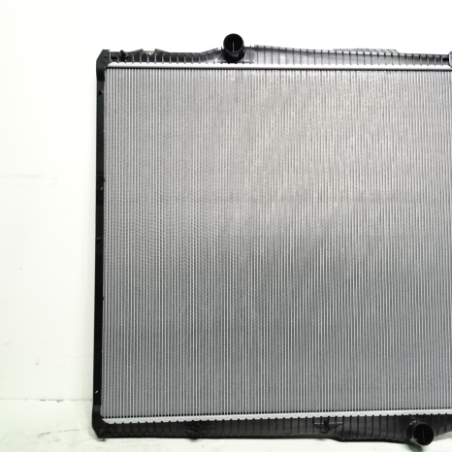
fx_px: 502
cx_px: 291
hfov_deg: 47.9
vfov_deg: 48.4
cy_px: 231
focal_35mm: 34
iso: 640
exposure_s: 1/30
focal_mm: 4.75
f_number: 3.5
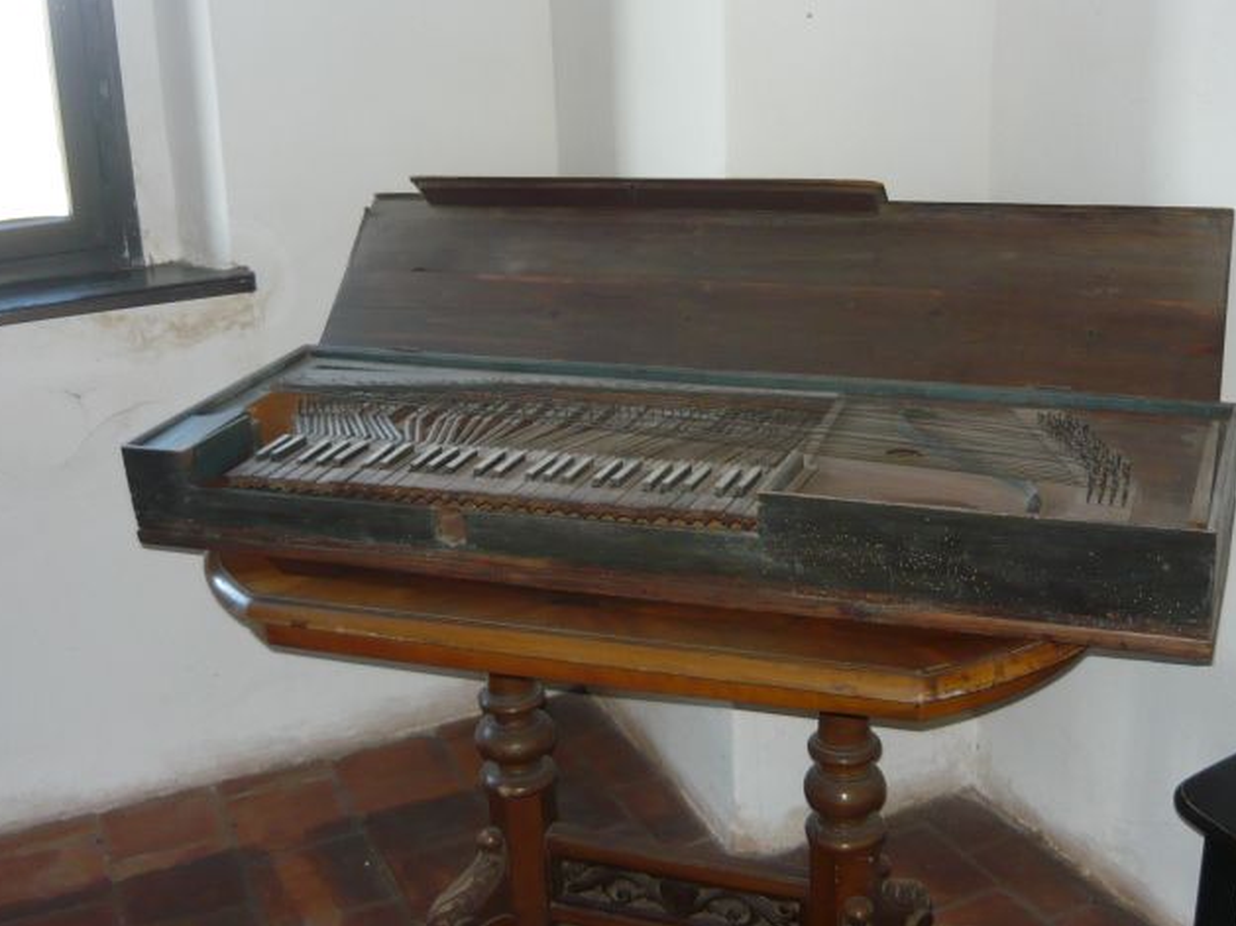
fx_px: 1499
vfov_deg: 34.3
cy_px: 417
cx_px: 615
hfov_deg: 44.8
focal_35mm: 42
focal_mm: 5.5
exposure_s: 1/30
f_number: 2.8
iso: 160
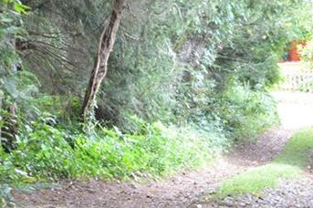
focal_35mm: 201
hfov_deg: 10.2
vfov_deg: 6.8
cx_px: 125
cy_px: 244
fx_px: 1750
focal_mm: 45
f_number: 5.3
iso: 400
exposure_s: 1/20
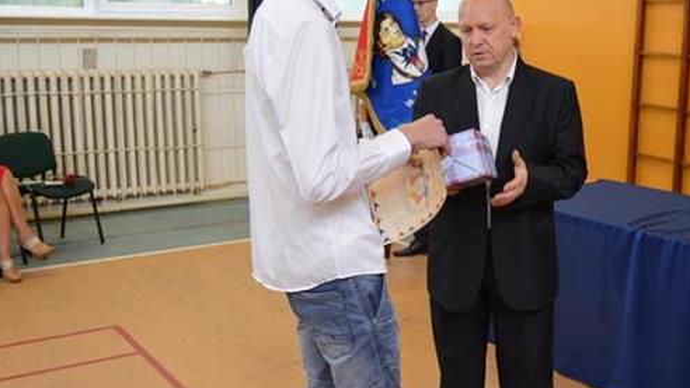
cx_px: 432
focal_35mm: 48
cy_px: 189
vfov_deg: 25.1
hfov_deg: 42.8
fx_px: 873
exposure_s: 1/60
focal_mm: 23
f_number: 3.8
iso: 1000
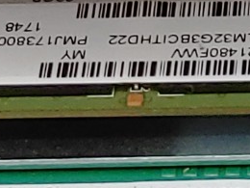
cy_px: -24
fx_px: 2282
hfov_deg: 6.1
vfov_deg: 4.7
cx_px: 493
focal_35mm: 316
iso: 50
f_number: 1.8
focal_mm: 4.36
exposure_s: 1/120
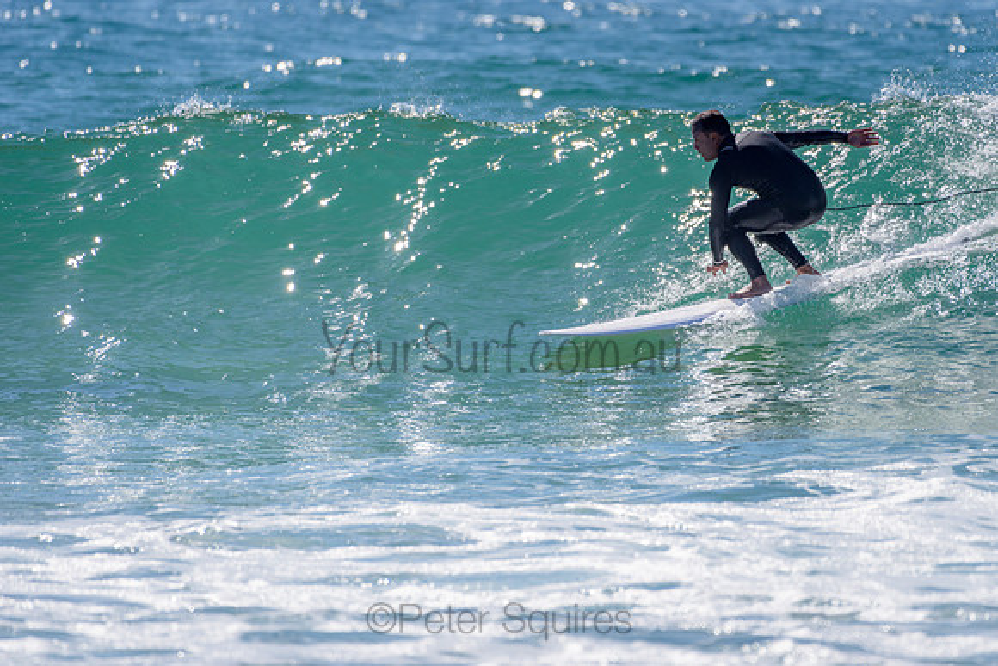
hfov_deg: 3.4
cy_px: 258
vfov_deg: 2.2
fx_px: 17002
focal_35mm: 613
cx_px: 612
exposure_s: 1/2000
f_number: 5.6
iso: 80
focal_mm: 500
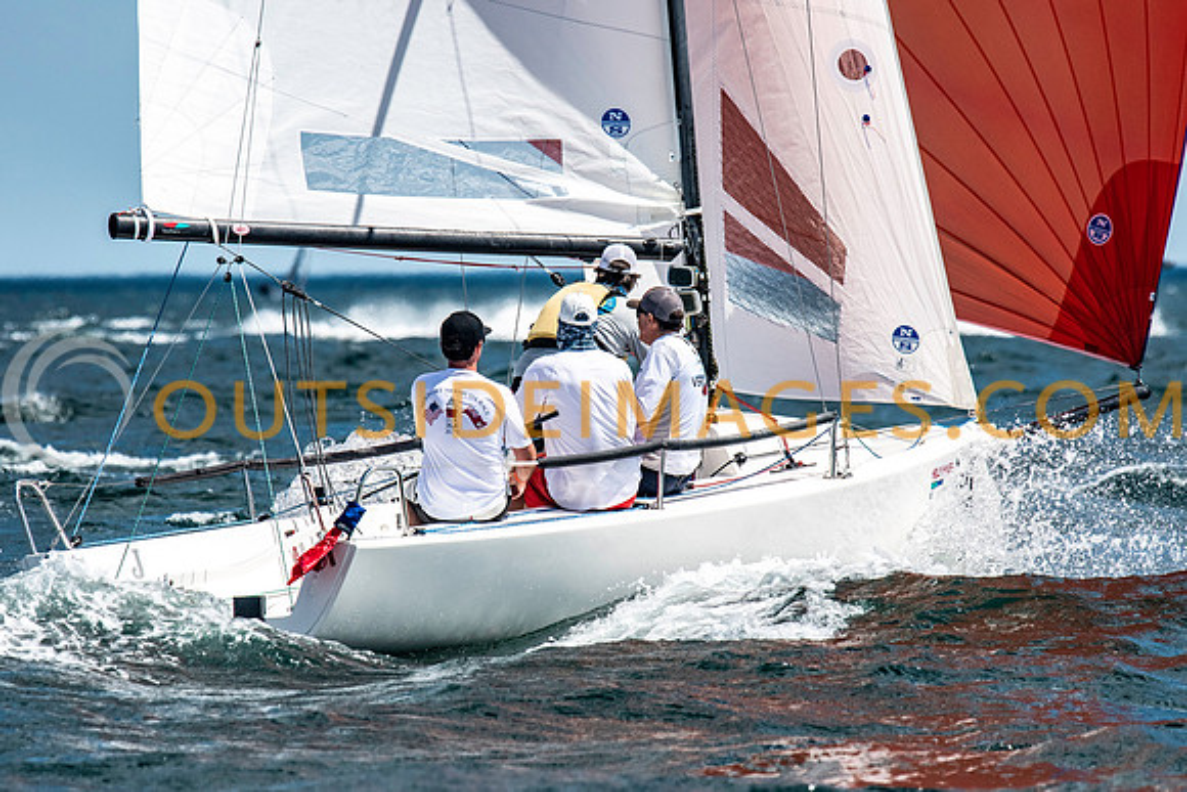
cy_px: 396
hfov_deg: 4.4
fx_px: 15533
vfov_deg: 2.9
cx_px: 594
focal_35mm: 471
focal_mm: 300
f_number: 5.6
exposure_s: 1/5000
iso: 500
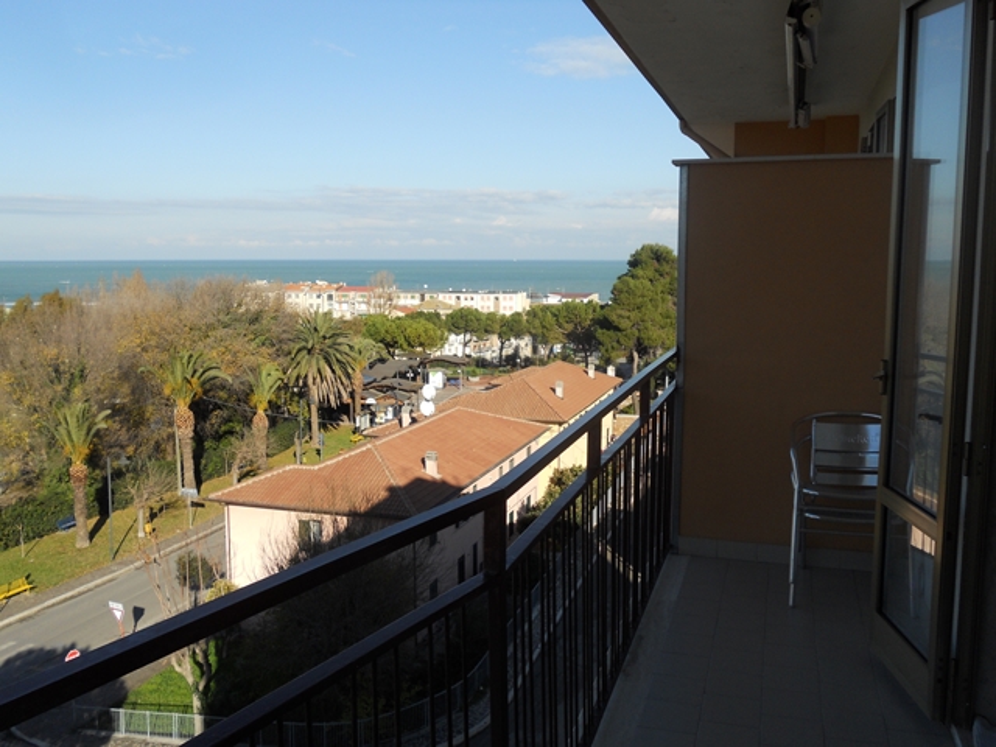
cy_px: 374
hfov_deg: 56.8
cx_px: 498
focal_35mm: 32
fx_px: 921
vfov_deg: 44.2
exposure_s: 1/800
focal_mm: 5.8
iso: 80
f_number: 3.5
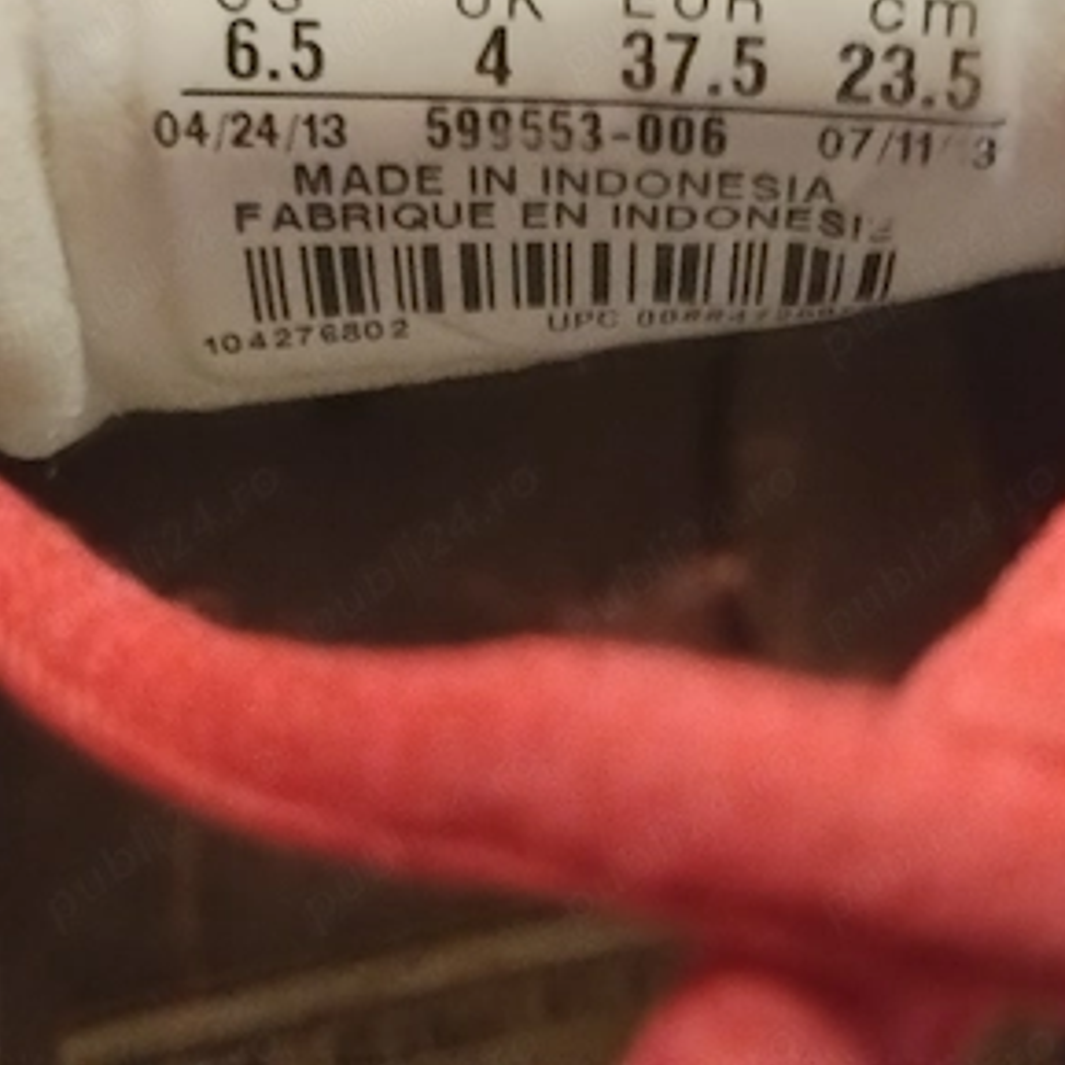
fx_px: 2471
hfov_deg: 24.3
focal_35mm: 71
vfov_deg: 24.2
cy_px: 332
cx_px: 549
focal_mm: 4.22
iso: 320
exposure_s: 1/20
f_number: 1.8
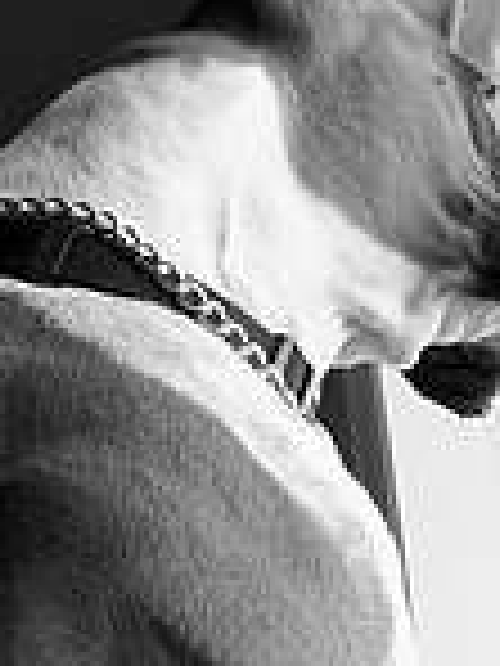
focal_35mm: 90
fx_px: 1733
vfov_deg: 21.6
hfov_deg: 16.4
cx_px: 194
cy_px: 482
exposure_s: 1/40
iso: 80
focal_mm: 6.3
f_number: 2.8
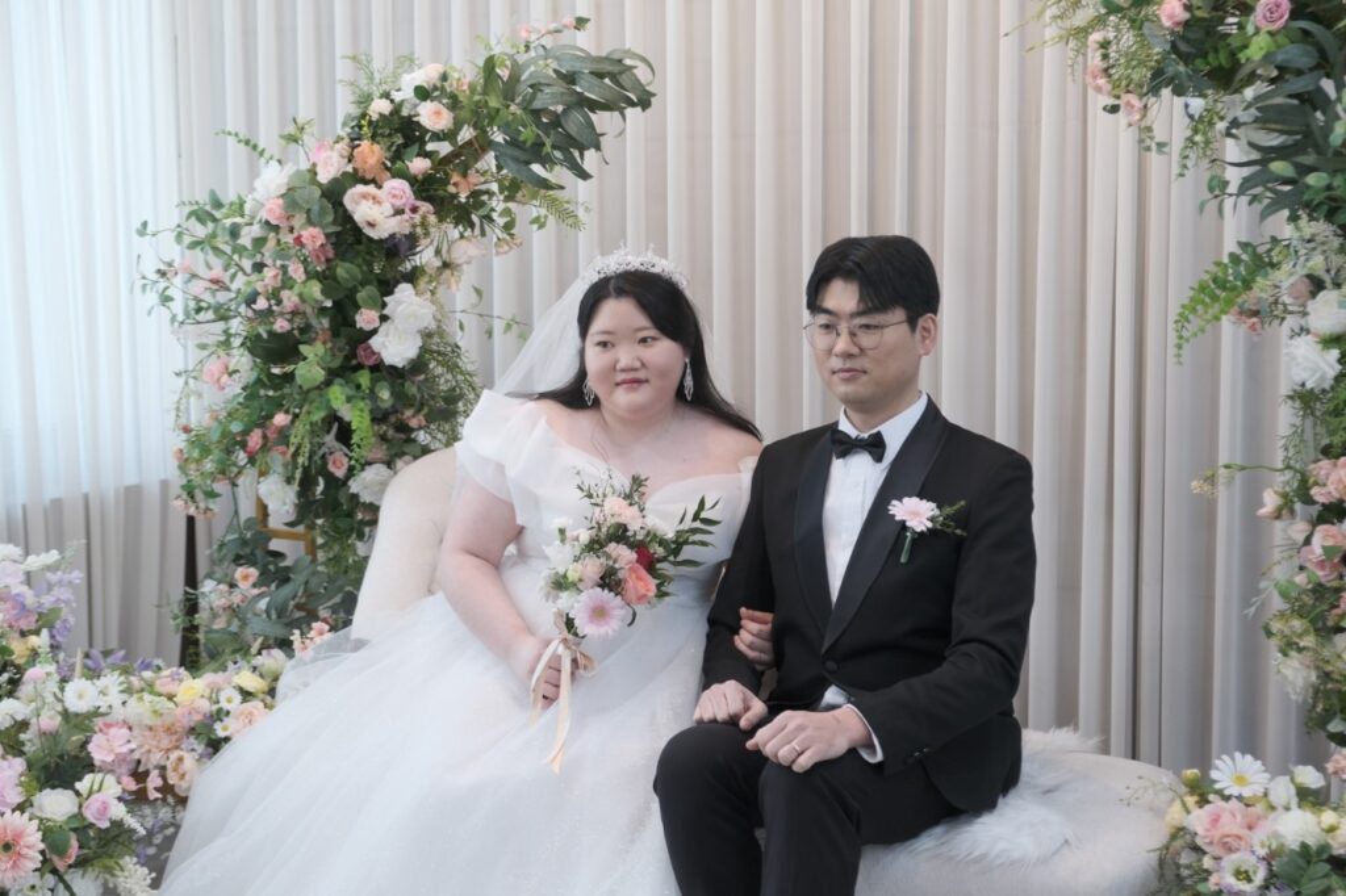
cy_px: 448
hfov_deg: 41.9
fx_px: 1757
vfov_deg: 28.6
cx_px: 673
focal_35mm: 47
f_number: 3.6
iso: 800
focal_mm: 31.5
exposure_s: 1/100
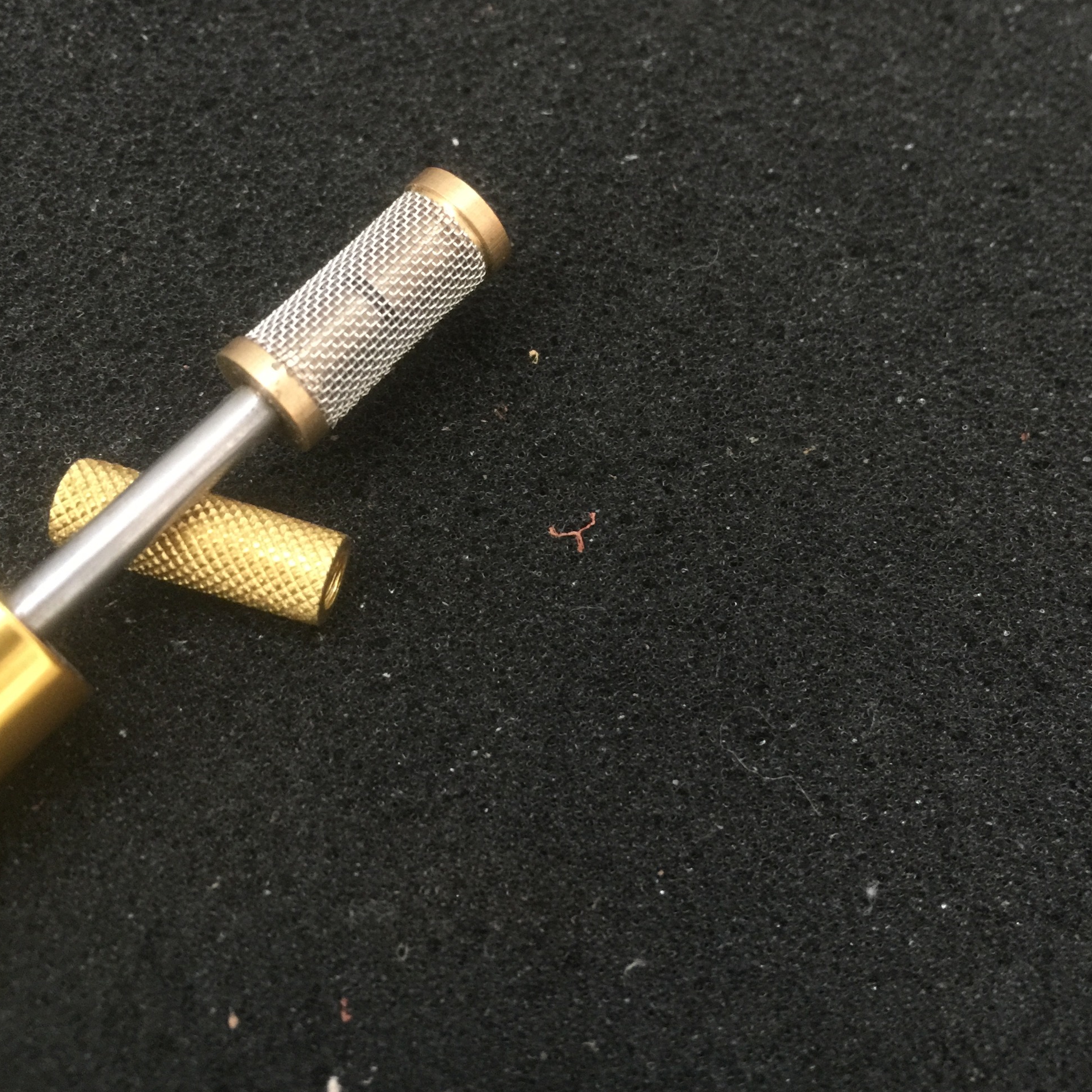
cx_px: 534
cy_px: 412
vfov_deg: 46.8
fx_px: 1249
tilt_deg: -67.1
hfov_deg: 47.2
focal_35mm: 35
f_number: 2.2
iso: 125
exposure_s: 1/10
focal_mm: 4.15
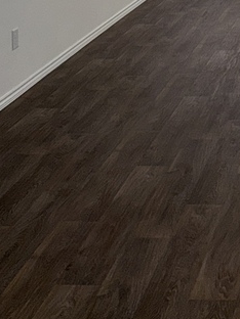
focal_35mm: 83
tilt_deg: -2.8
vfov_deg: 21.0
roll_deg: -0.1
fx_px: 767
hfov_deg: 16.4
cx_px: 343
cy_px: -119
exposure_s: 1/221
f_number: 1.78
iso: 50
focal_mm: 6.76
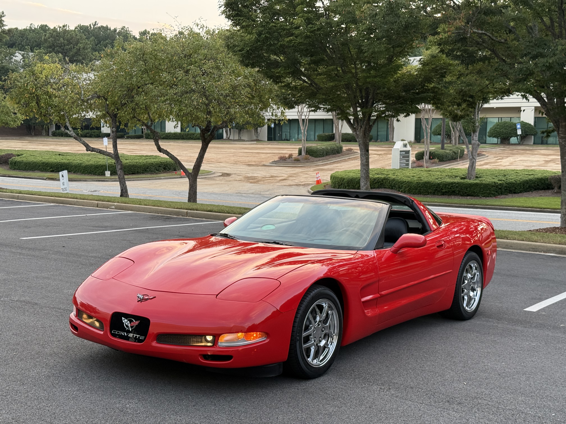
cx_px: 283
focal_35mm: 48
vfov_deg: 30.3
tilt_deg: -4.0
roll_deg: -0.3
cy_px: 212
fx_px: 785
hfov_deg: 39.7
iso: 100
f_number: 1.78
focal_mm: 6.76
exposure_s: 1/108
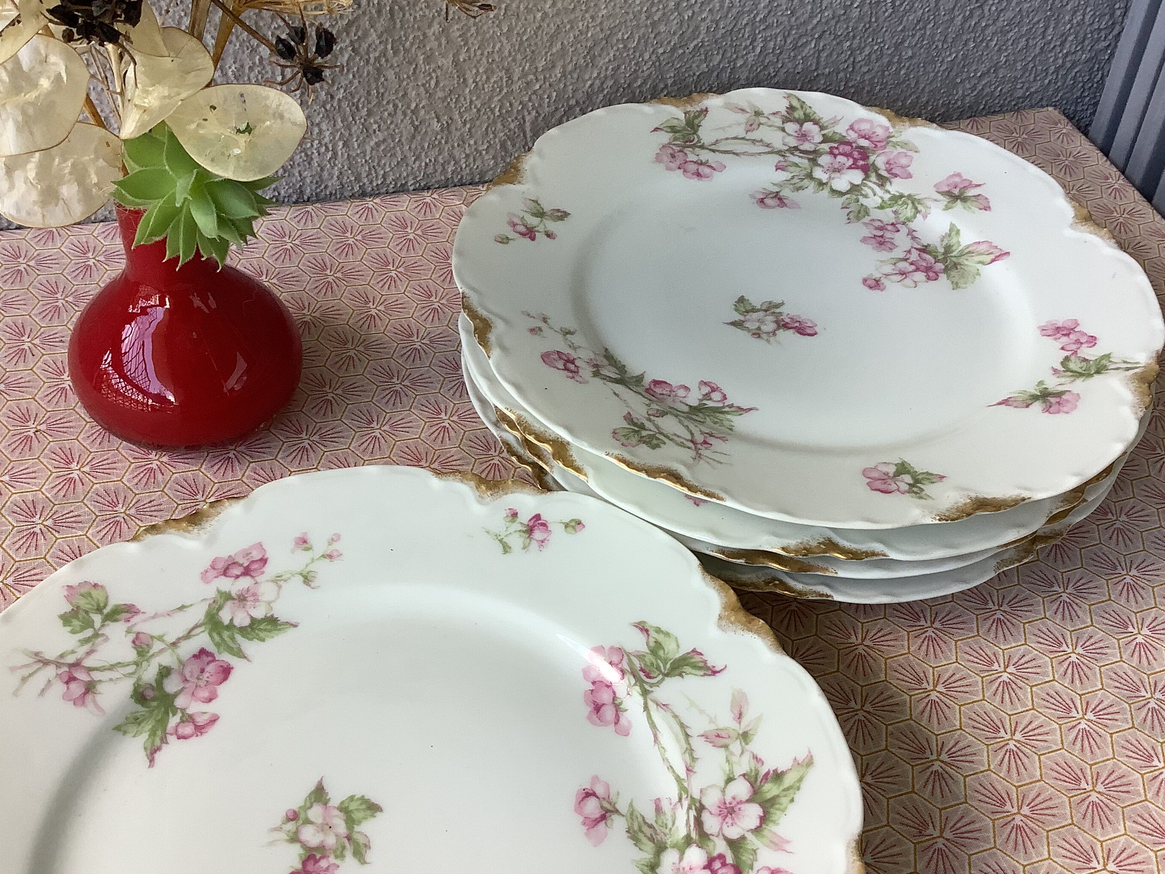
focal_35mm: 37
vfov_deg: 38.6
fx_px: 1245
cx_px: 622
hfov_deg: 50.1
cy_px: 464
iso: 64
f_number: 2.4
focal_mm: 3.3
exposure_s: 1/120
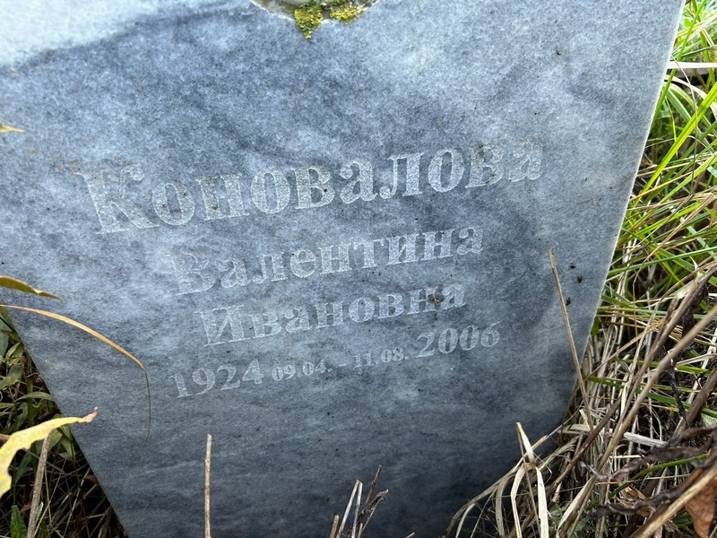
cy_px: 269
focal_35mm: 26
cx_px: 358
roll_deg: +5.4
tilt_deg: -38.7
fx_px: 539
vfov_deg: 53.1
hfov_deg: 67.3
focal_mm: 5.7
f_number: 1.5
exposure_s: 1/121
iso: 64
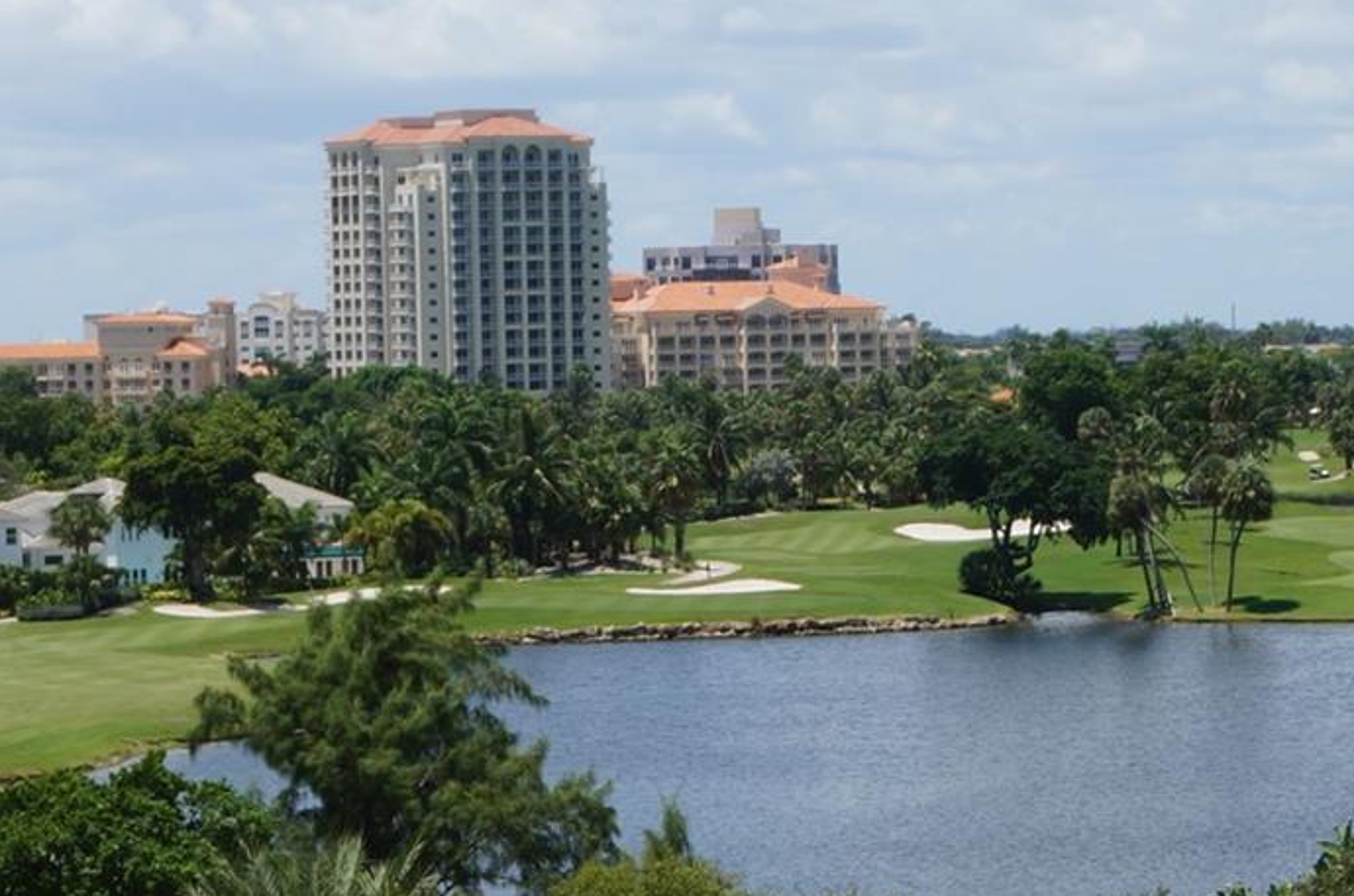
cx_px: 846
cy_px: 532
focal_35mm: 174
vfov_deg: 7.9
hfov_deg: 11.8
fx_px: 6531
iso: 100
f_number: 16
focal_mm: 50
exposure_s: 1/100
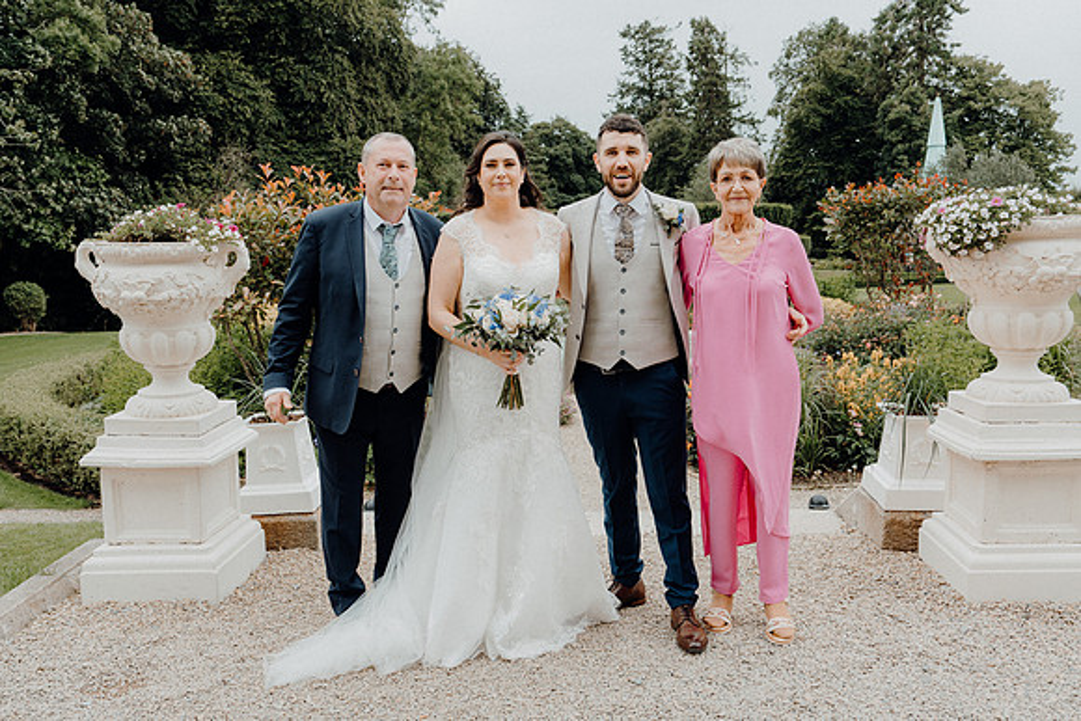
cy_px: 360
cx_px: 540
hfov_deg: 60.3
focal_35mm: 31
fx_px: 931
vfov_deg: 42.3
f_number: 5
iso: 125
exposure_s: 1/160
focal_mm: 31
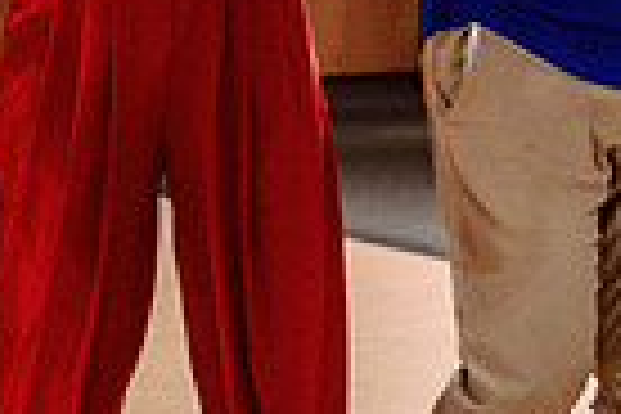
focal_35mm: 214
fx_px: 3691
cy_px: 73
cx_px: 868
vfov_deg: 6.4
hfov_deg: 9.4
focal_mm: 32
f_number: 3.2
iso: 1250
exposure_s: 1/160
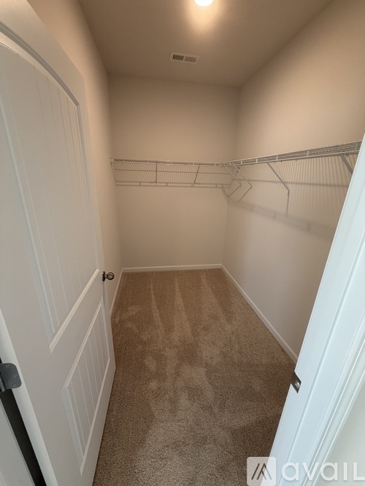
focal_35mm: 14
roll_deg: -2.5
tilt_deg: -18.2
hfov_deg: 85.7
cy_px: 243
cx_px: 182
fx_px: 197
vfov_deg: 102.1
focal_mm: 2.22
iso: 200
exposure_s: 1/60
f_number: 2.2
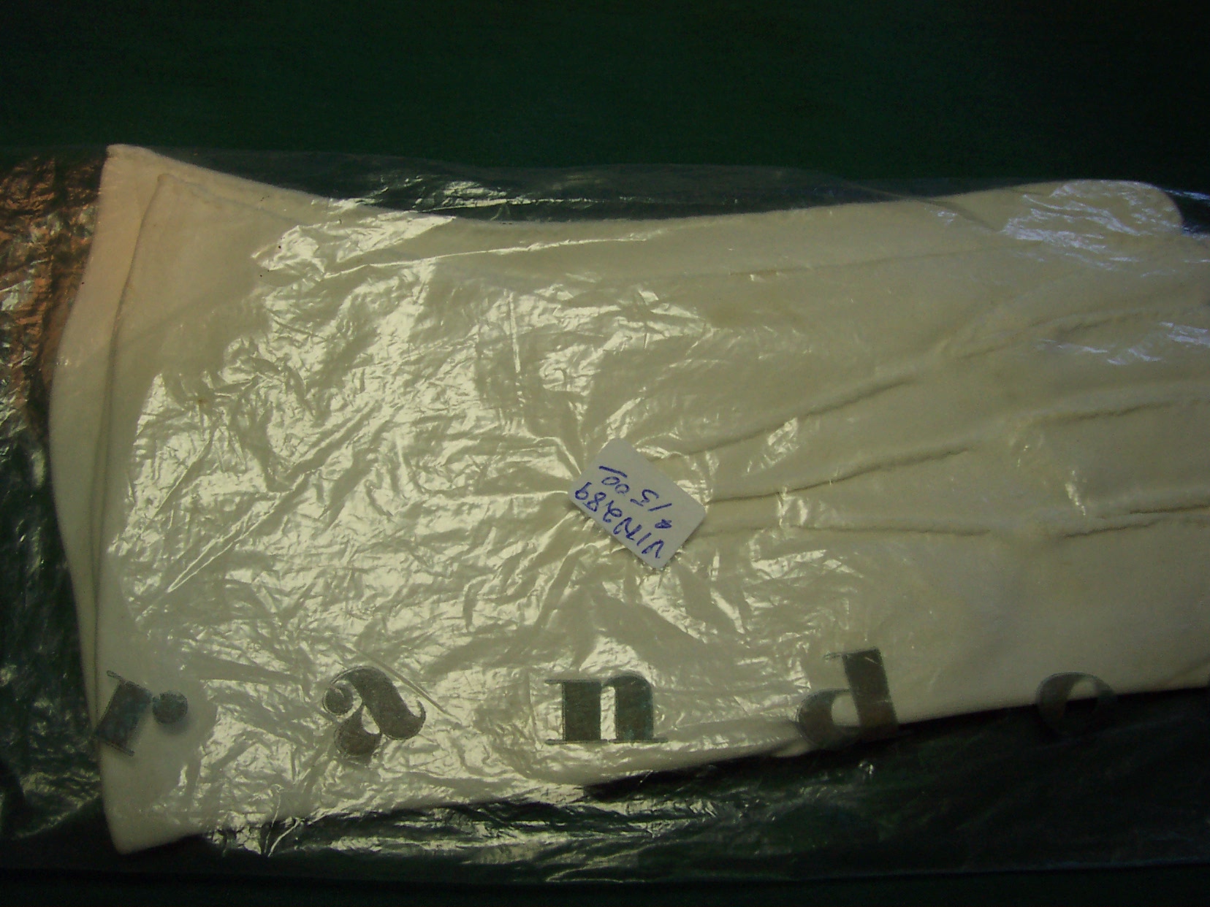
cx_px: 605
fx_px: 1293
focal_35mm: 37
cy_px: 454
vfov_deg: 38.7
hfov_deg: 50.1
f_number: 2.8
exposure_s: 1/180
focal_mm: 5.6
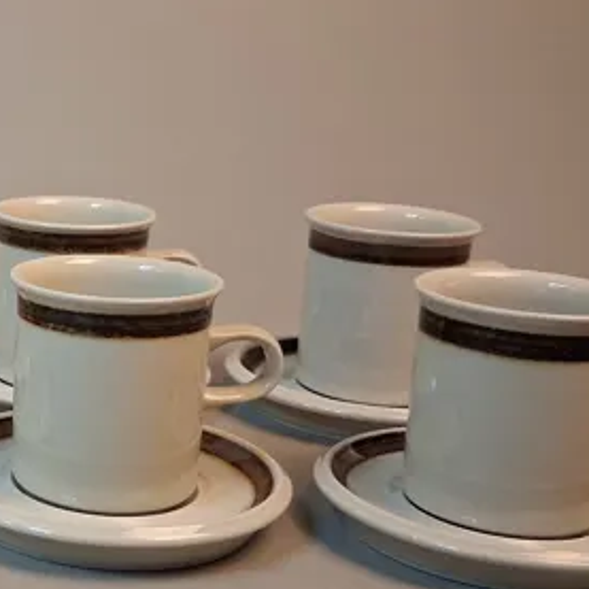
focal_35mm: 69
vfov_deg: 25.0
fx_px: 1328
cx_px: -74
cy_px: 357
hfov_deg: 23.3
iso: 320
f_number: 1.8
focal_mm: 4
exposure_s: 1/50
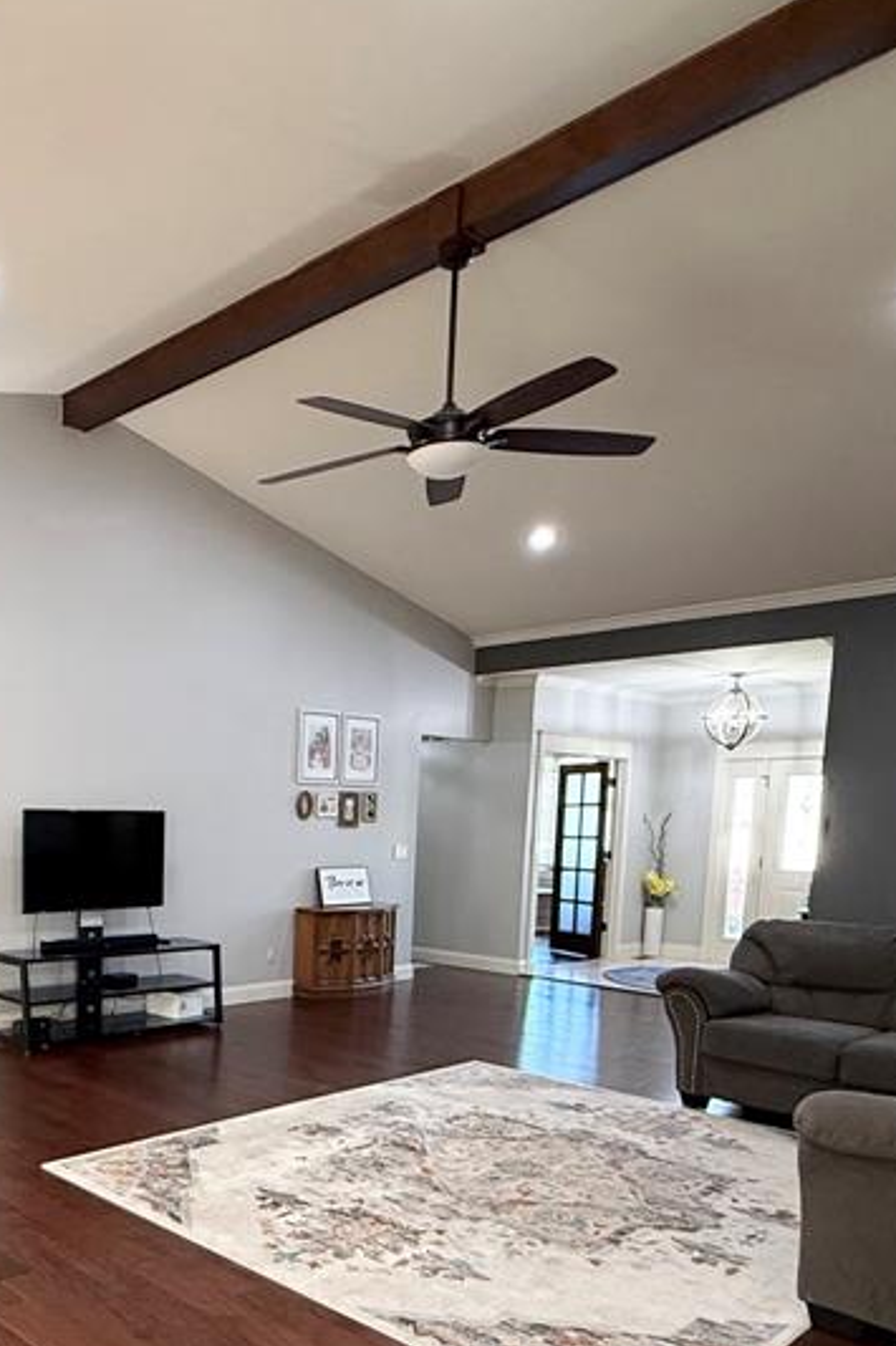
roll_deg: -0.9
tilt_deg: -6.3
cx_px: 126
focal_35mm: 28
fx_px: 1046
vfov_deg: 63.2
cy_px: 934
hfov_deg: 43.2
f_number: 2.2
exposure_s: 1/60
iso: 320
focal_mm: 2.22
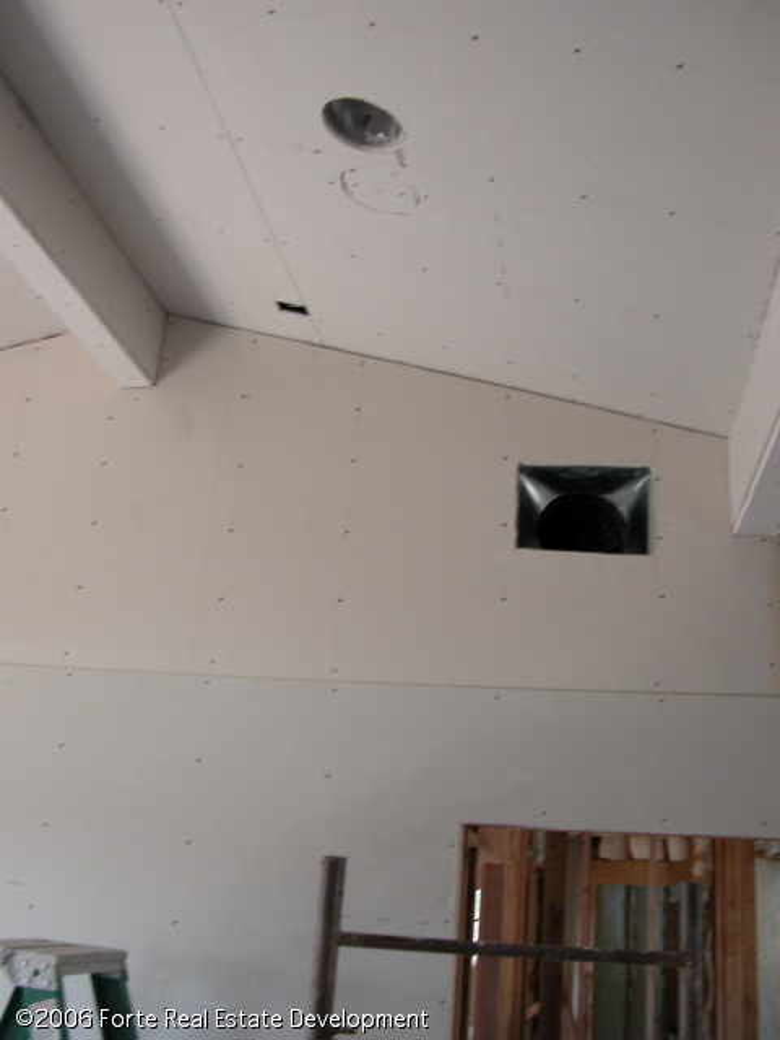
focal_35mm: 35
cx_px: 390
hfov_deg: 40.7
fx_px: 1052
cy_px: 520
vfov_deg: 52.6
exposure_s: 1/31.3
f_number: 2.8
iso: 100
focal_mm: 8.9
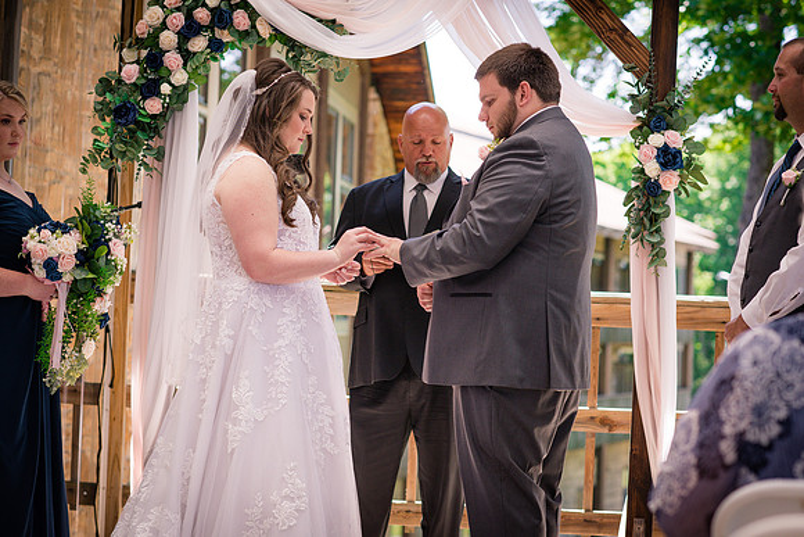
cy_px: 268
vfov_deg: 16.1
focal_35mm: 85
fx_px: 1899
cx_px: 402
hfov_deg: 23.9
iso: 400
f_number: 3.5
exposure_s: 1/800
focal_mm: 85
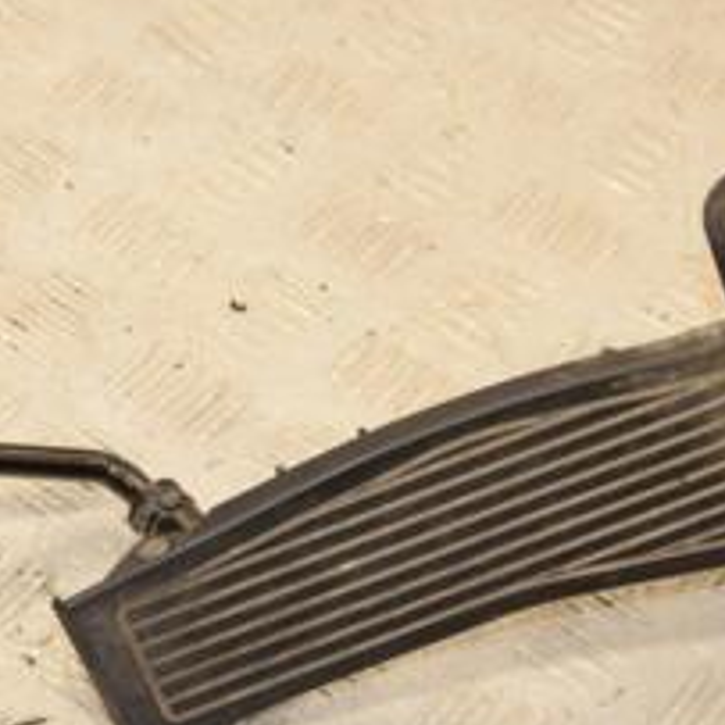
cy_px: 336
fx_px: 3033
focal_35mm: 128
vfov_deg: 13.6
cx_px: 32
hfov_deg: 13.5
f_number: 8
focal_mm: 34
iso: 800
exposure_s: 1/200
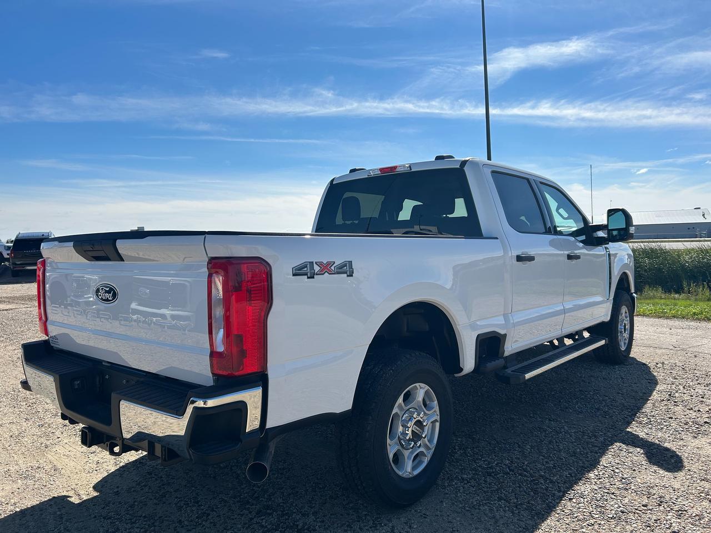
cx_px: 356
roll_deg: +1.2
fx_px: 534
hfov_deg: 67.3
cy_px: 266
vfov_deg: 53.1
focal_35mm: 26
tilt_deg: -2.5
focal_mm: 5.7
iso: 50
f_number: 1.5
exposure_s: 1/7463
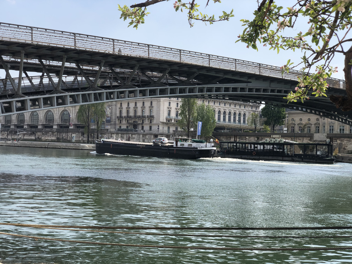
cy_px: 132
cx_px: 176
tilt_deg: +1.7
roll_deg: -0.6
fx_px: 529
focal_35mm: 52
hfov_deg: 36.8
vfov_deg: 28.0
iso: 16
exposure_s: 1/1080
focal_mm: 6
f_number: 2.4
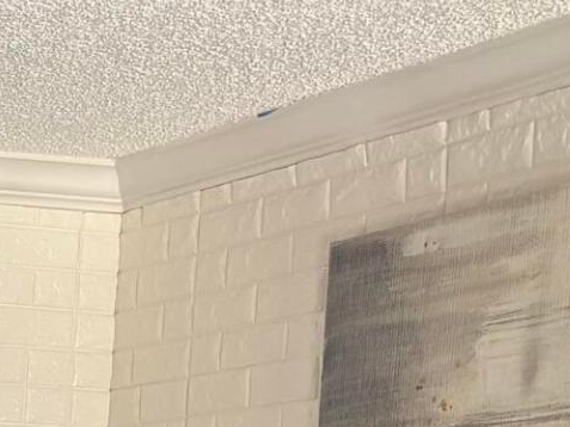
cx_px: -780
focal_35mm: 157
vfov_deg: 8.9
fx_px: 2586
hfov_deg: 10.8
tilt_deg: -3.3
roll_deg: -1.7
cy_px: 849
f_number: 1.6
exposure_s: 1/122
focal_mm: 5.96
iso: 80
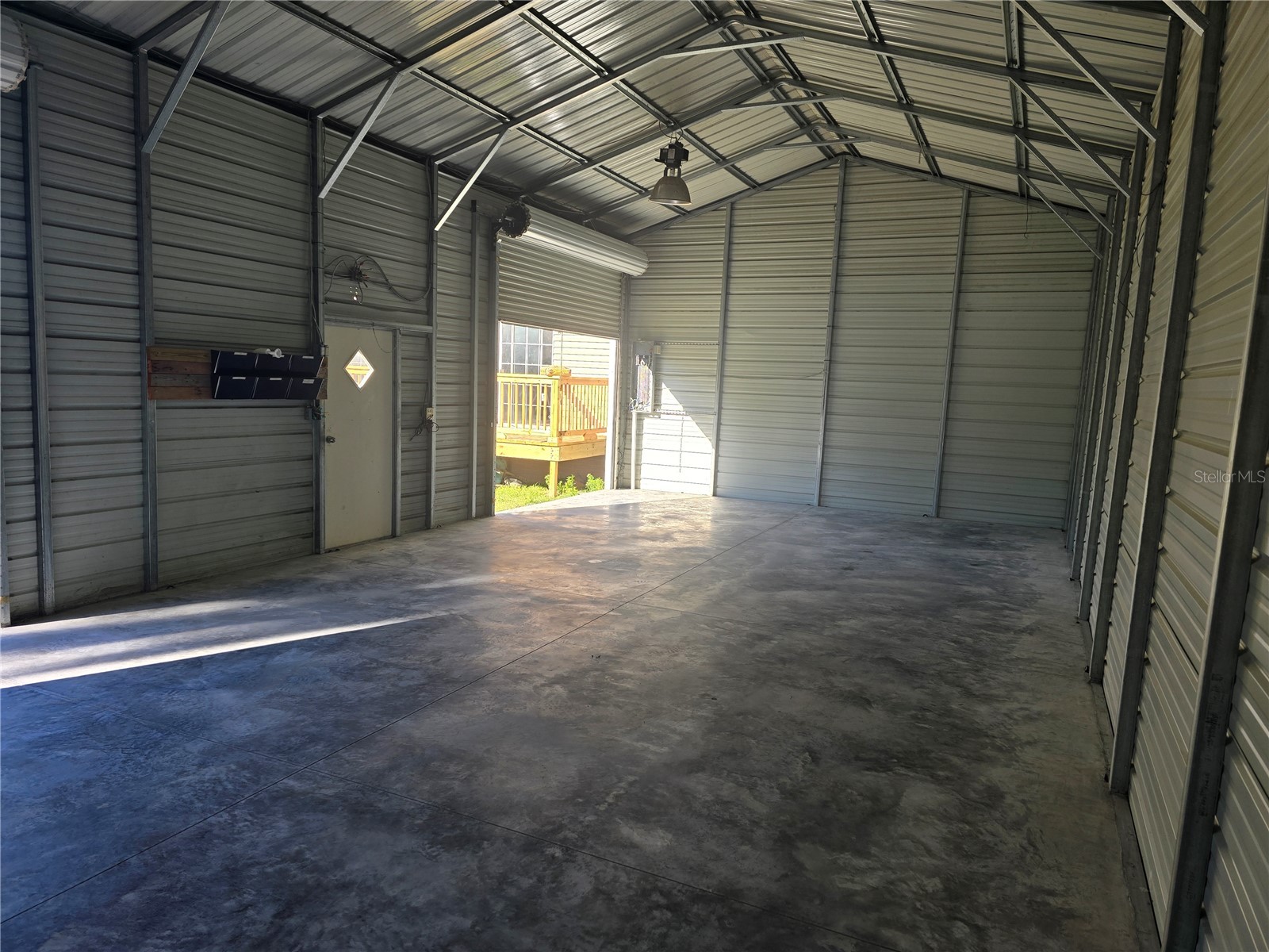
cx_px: 634
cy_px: 476
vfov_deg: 58.9
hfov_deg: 73.9
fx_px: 843
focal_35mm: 23
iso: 20
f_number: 1.7
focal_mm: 6.3
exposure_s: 1/180
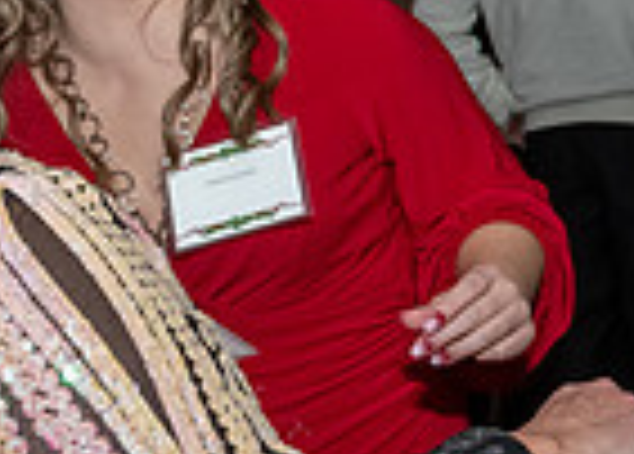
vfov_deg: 11.6
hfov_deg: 14.7
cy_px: -17
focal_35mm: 123
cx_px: 1043
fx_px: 2217
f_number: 6.3
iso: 500
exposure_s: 1/250
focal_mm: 17
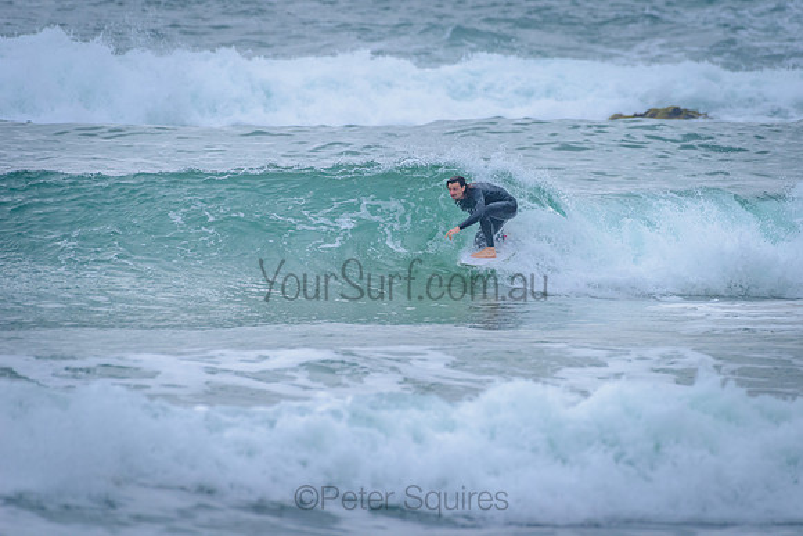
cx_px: 492
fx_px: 13674
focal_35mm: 613
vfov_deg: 2.2
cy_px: 207
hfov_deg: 3.4
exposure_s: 1/2000
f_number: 6.3
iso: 800
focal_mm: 500
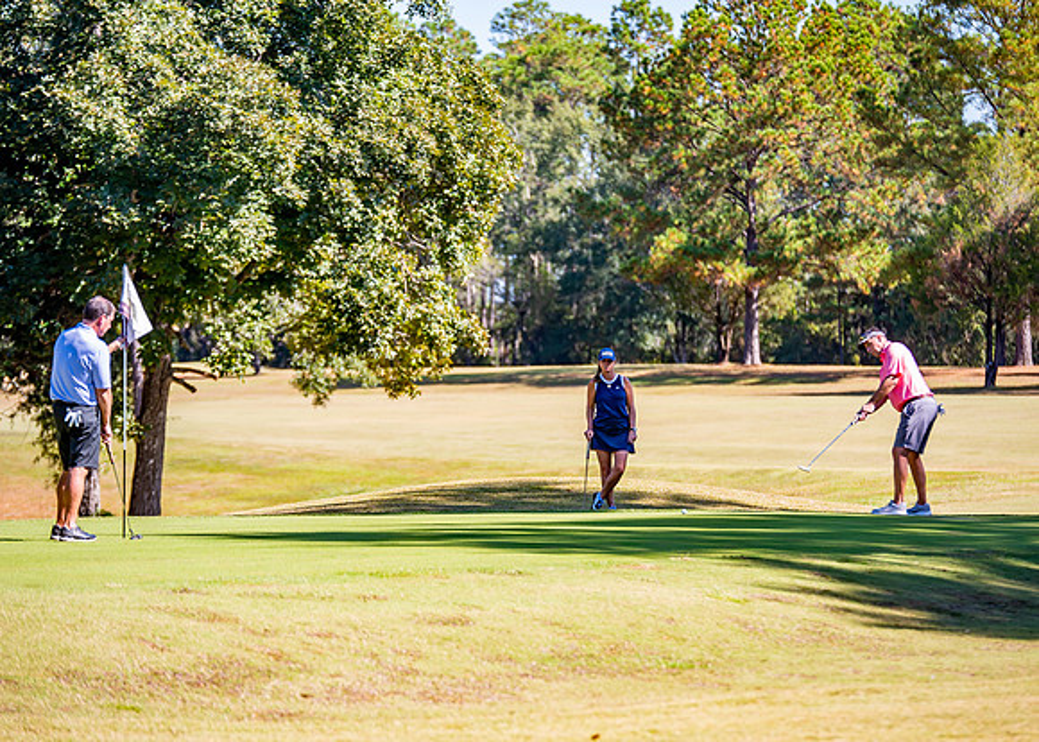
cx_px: 536
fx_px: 4655
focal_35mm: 158
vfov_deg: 9.1
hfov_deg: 12.7
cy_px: 387
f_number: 2.8
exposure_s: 1/640
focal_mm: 135
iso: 100
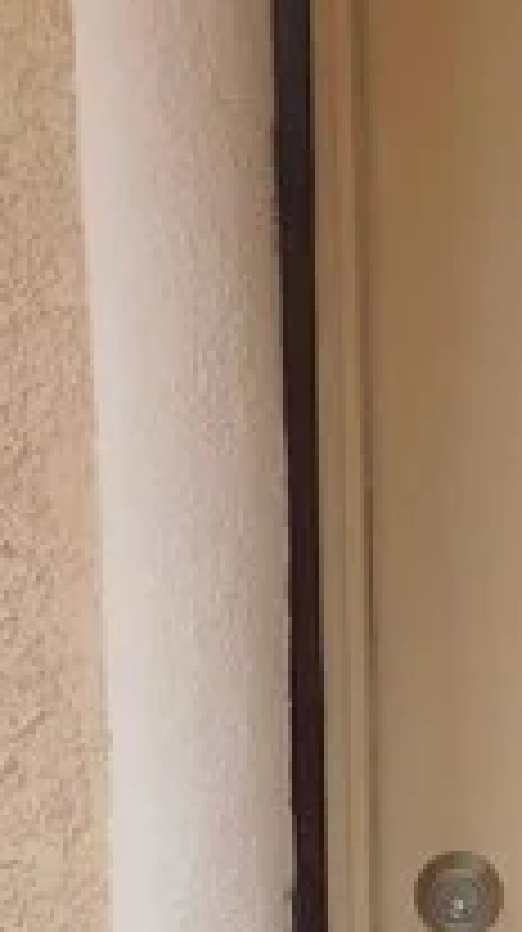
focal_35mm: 124
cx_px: 724
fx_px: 3060
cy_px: 1067
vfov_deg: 16.7
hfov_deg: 9.5
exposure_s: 1/640
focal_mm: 4
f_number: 3
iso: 125
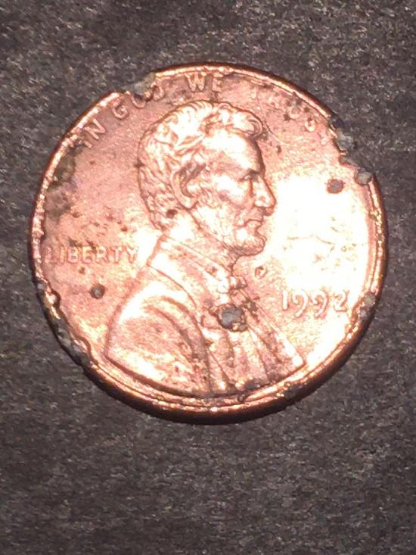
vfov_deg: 61.7
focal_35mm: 29
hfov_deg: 48.2
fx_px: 465
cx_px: 208
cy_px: 278
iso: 32
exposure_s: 1/120
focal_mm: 4.15
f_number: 2.2
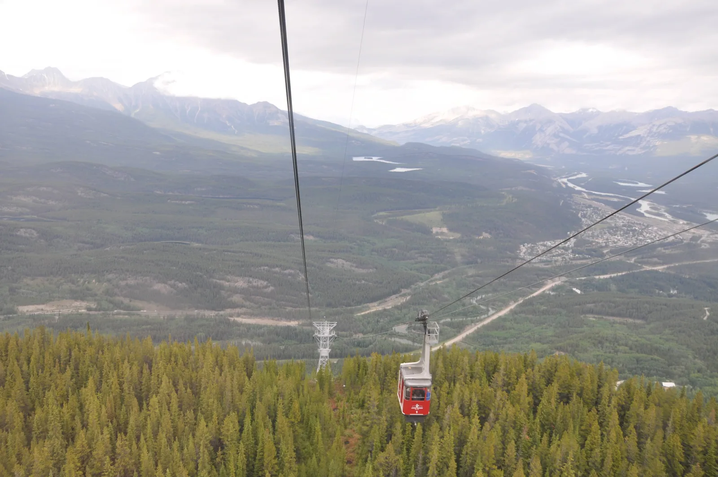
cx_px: 359
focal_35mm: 27
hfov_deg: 67.4
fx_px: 538
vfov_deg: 47.8
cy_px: 238
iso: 250
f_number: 7.1
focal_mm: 18
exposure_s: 1/200
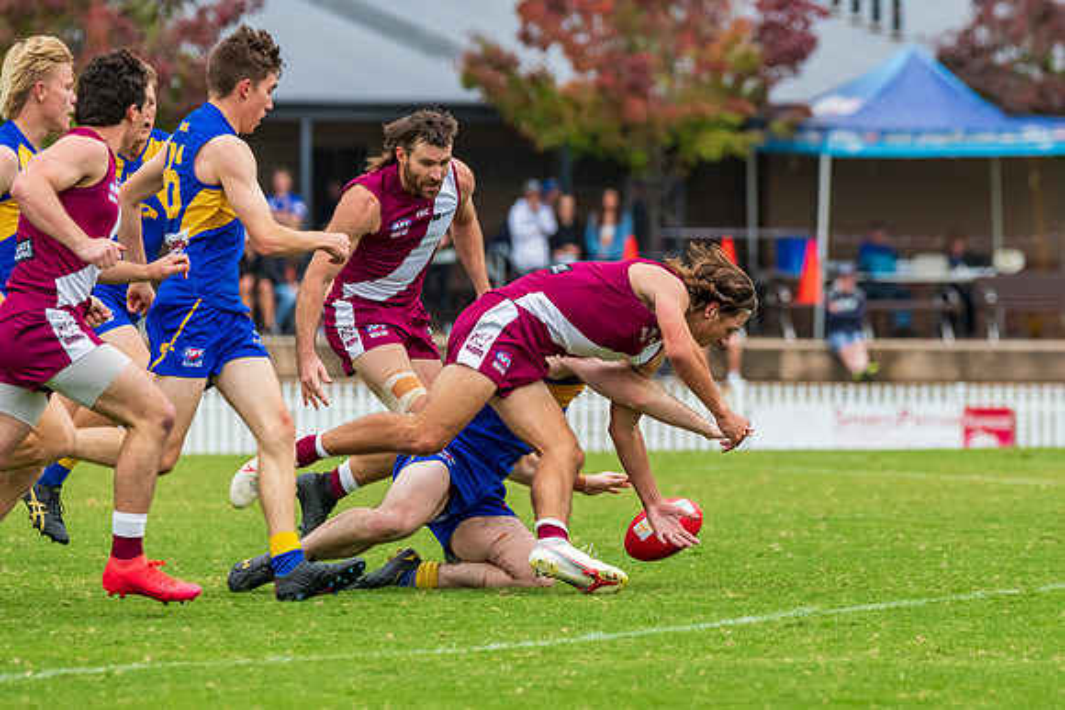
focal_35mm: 439
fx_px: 12988
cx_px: 668
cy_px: 405
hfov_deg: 4.7
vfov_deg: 3.1
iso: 1000
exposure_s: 1/1250
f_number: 9
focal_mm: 350
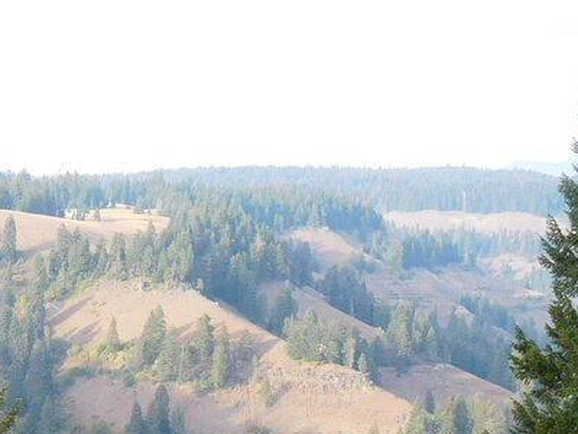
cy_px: 485
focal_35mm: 155
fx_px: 2588
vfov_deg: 9.5
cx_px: -4
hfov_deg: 12.6
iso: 125
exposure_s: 1/100
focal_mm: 11.1
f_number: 4.4
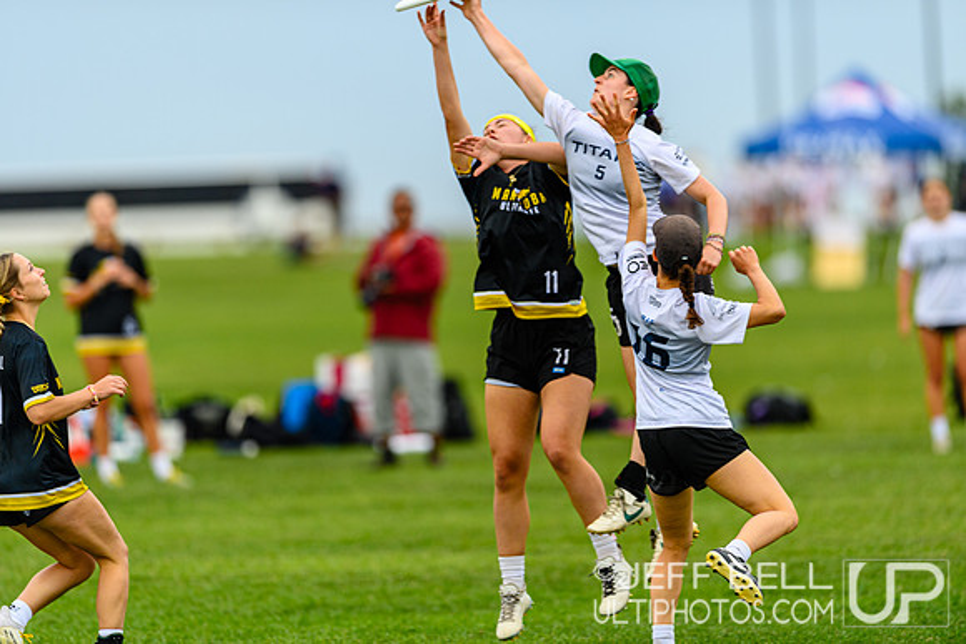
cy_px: 322
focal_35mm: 400
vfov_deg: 3.4
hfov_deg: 5.2
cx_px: 483
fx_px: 10735
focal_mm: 400
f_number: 3.2
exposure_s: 1/1250
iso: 280
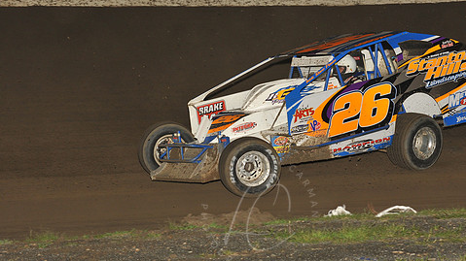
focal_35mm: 142
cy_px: 123
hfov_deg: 15.1
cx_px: 259
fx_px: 1754
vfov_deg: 8.5
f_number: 7.1
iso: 1000
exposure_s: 1/320
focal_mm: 112
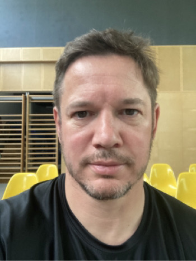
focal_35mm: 32
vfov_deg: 56.8
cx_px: 98
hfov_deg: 44.2
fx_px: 241
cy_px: 130
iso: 200
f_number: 2.2
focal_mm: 2.87
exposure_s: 1/60
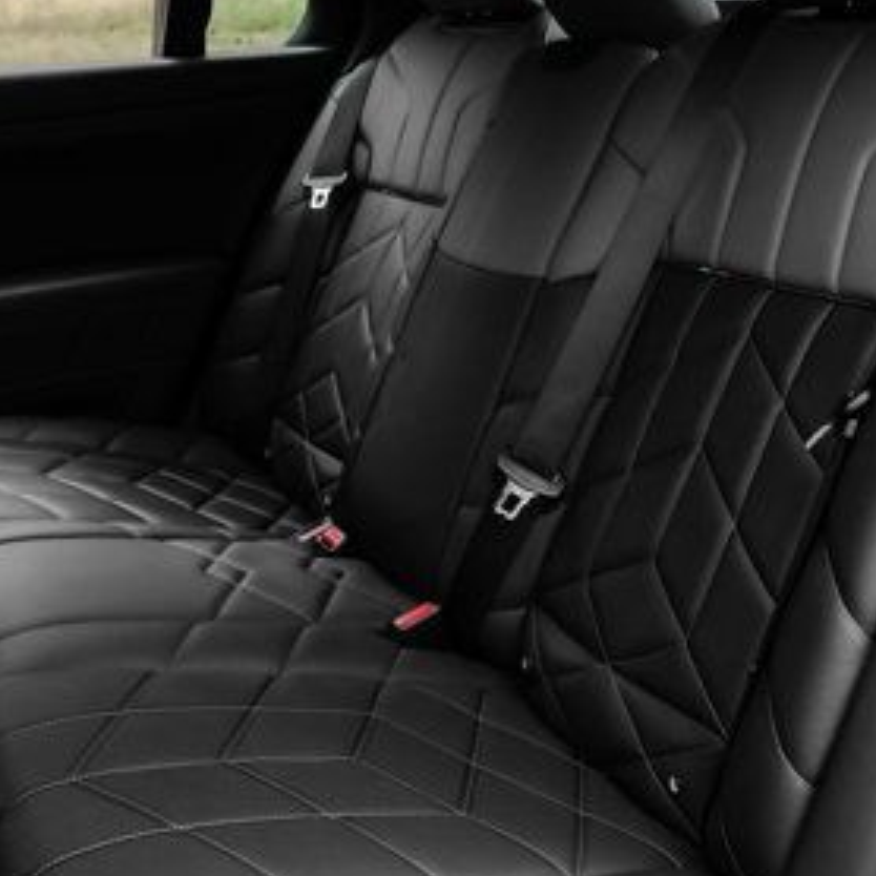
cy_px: 332
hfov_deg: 35.7
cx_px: 592
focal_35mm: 47
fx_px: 1346
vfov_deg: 35.9
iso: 640
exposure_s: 1/200
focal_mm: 24
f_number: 6.3
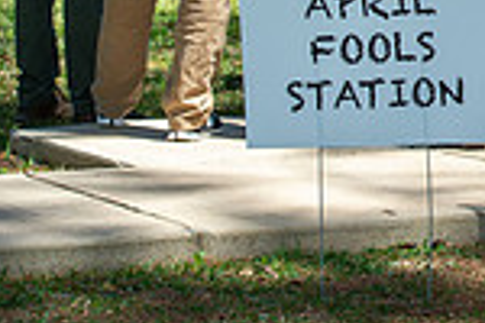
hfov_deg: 7.5
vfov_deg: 5.1
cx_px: 782
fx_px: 3637
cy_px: -103
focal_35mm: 270
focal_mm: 70
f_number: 10
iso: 220
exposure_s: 1/250
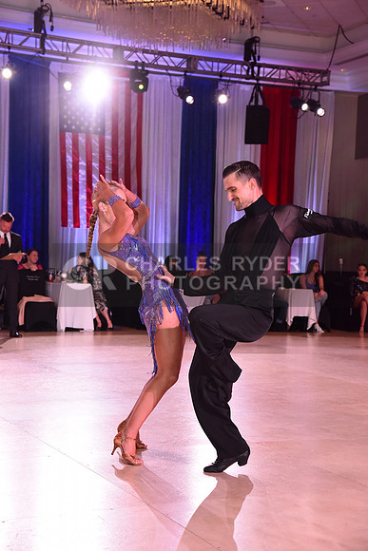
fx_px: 996
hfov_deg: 20.9
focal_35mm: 65
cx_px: 184
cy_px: 276
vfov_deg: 31.0
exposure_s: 1/320
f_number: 6.3
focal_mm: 65
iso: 2500
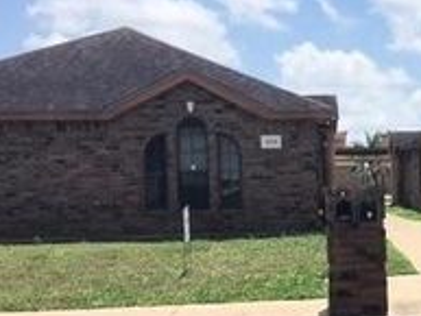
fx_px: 913
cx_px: 438
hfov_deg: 24.6
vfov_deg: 19.5
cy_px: 232
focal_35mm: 75
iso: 25
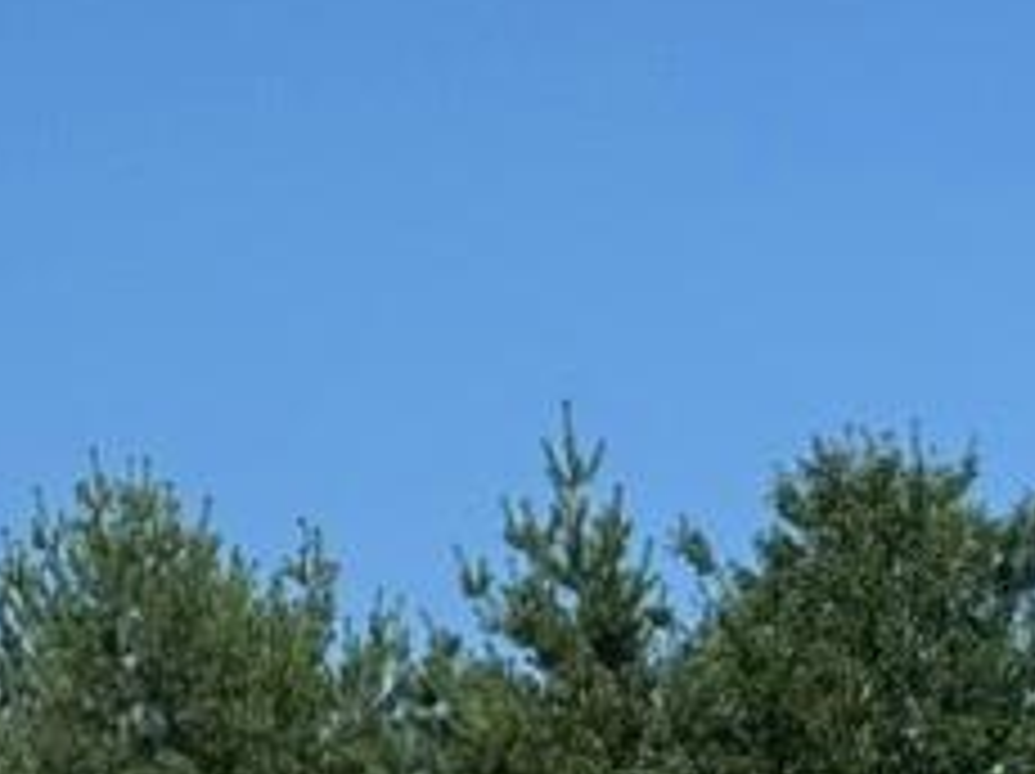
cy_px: 1408
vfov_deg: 6.8
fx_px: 6392
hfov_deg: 9.0
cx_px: -576
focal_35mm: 214
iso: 64
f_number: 1.78
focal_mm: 6.76
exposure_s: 1/7874
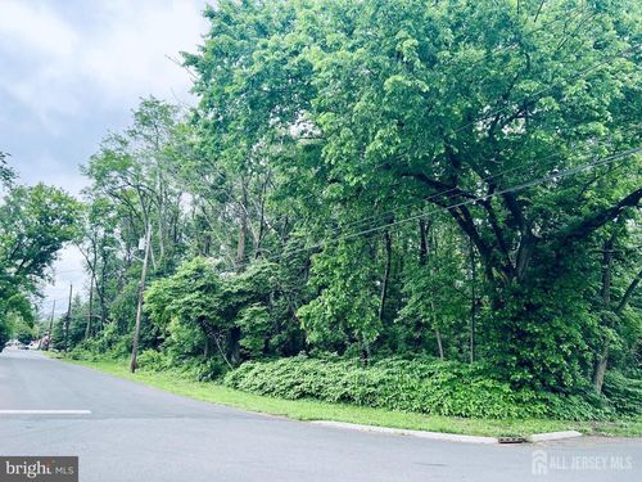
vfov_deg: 53.1
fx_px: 482
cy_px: 241
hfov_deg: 67.3
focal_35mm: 26
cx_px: 321
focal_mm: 5.7
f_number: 1.5
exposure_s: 1/594
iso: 50
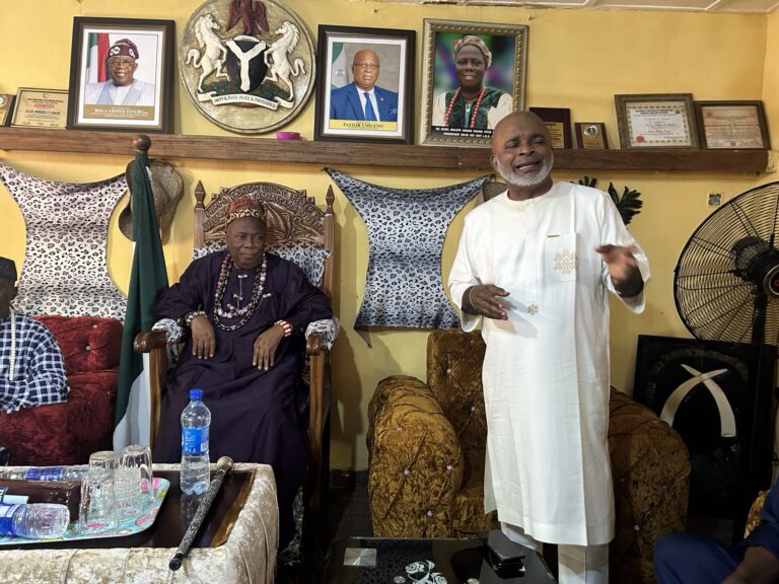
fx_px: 585
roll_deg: -1.1
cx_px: 390
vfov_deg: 53.1
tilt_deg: -5.9
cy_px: 292
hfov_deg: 67.3
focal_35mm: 26
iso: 400
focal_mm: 5.7
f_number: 1.5
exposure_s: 1/33
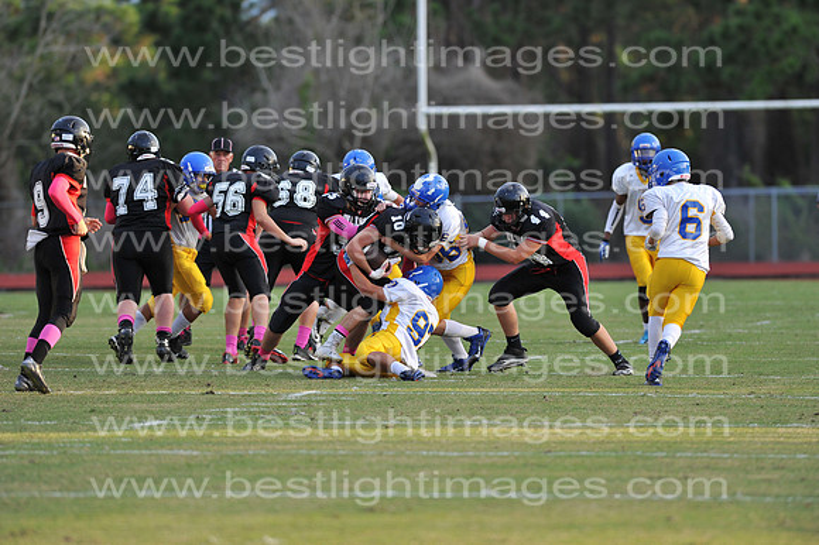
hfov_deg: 6.9
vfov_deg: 4.6
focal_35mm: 300
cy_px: 272
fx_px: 6821
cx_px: 410
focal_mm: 300
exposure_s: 1/1000
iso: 1000
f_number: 4
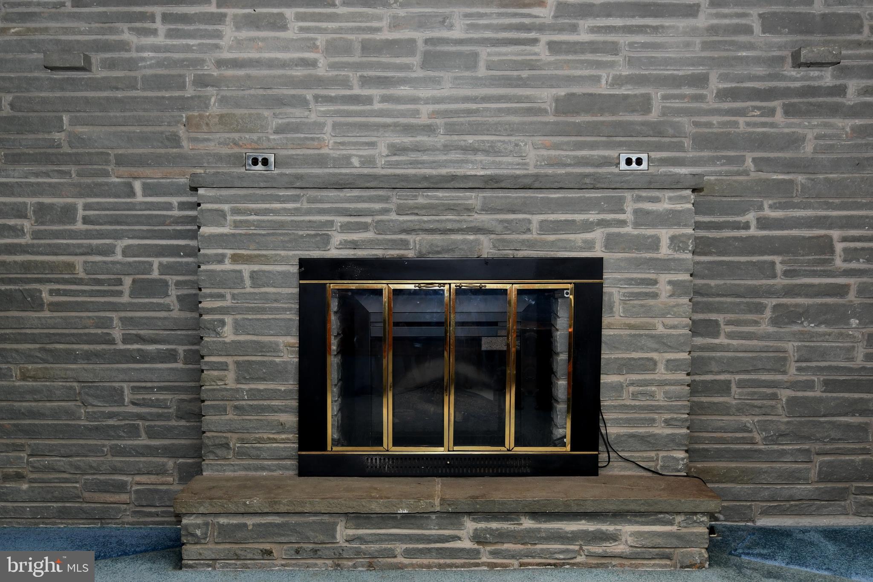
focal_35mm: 36
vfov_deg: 36.9
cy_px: 291
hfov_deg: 53.1
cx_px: 436
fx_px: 873
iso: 400
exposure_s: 1/60
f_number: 5.6
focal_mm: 18
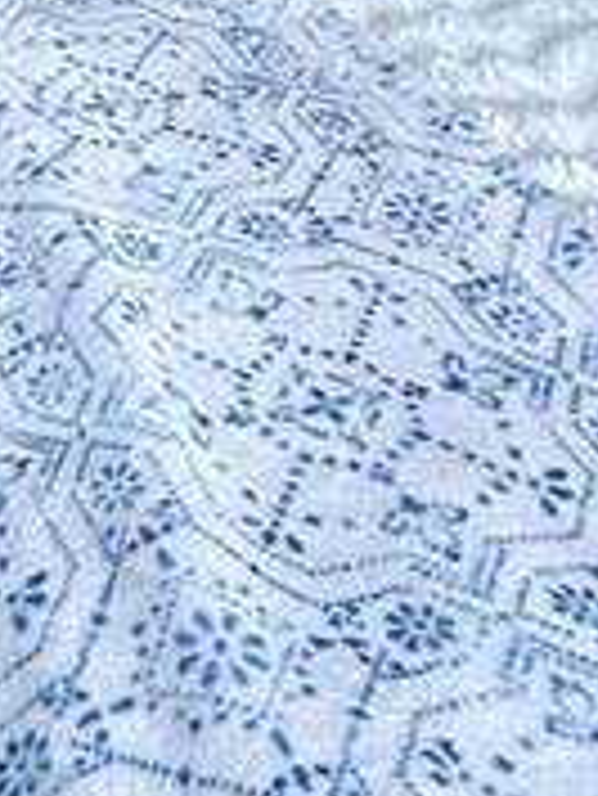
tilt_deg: -9.2
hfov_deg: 13.9
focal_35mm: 95
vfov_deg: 16.8
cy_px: -679
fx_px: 2186
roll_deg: +1.2
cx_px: -463
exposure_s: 1/120
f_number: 2.2
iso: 100
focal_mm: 2.22
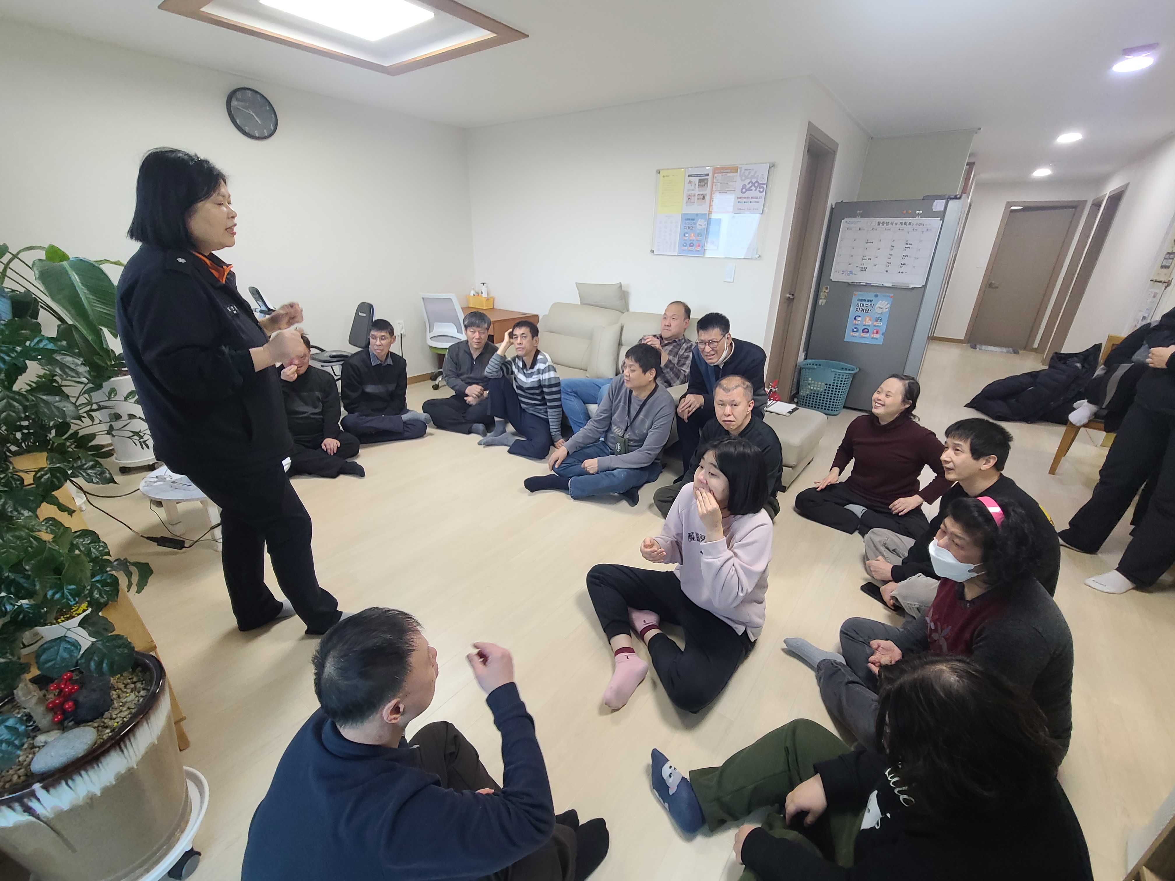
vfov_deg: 89.9
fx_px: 441
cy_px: 440
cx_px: 588
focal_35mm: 13
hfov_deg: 106.2
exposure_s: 1/60
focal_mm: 2.2
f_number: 2.2
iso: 250
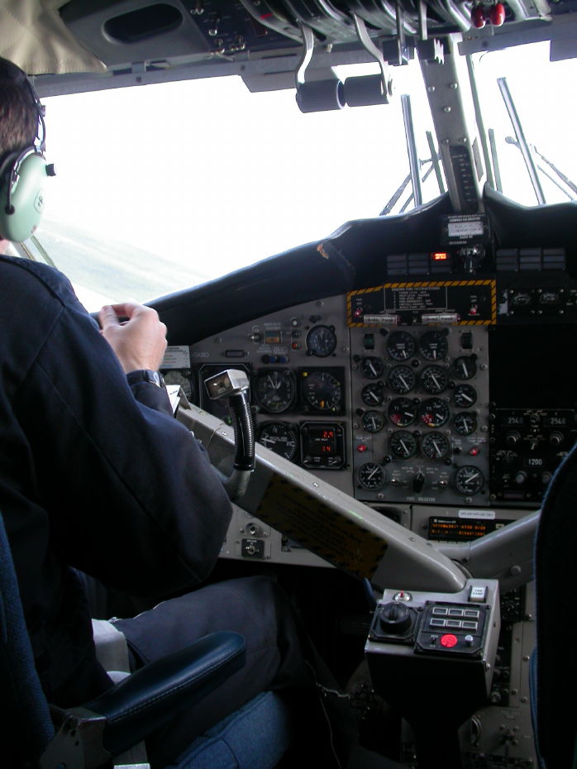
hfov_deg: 37.7
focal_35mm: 38
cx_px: 288
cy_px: 384
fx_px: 844
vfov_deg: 49.0
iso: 100
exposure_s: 1/58
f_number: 3.3
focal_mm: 7.85
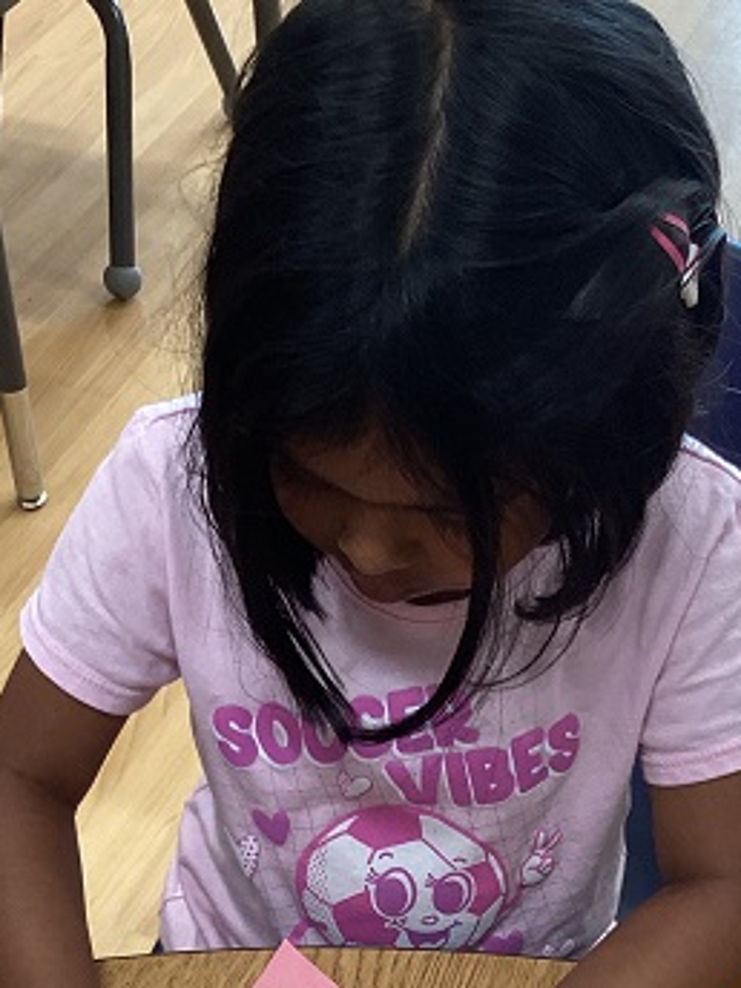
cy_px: 910
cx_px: 379
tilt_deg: -52.1
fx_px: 1713
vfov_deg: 30.6
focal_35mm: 60
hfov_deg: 24.4
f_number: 2.4
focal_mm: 3.3
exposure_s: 1/60
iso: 100
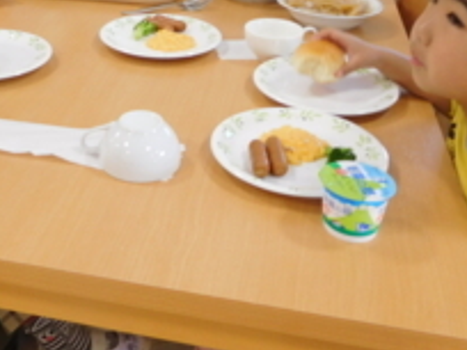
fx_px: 661
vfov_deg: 28.5
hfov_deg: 38.5
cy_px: 32
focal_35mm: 49
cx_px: 163
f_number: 3.4
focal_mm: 4.5
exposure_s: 1/30
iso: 200
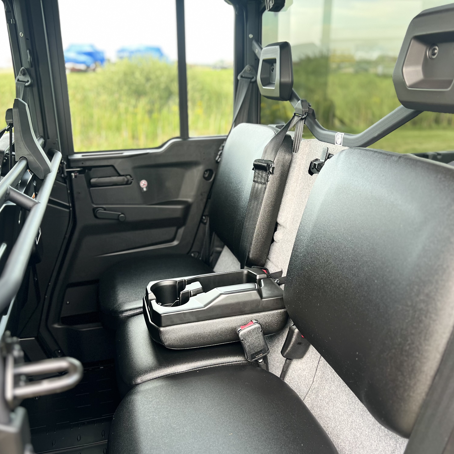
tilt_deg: -20.3
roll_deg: +1.4
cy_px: 229
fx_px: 460
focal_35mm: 31
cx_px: 211
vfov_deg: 52.5
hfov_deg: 52.5
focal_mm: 5.7
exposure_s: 1/106
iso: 125
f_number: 1.5
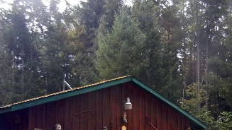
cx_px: 151
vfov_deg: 18.0
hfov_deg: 32.6
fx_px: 394
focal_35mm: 64
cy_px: 150
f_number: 3.5
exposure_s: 1/310
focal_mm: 5.4
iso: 160
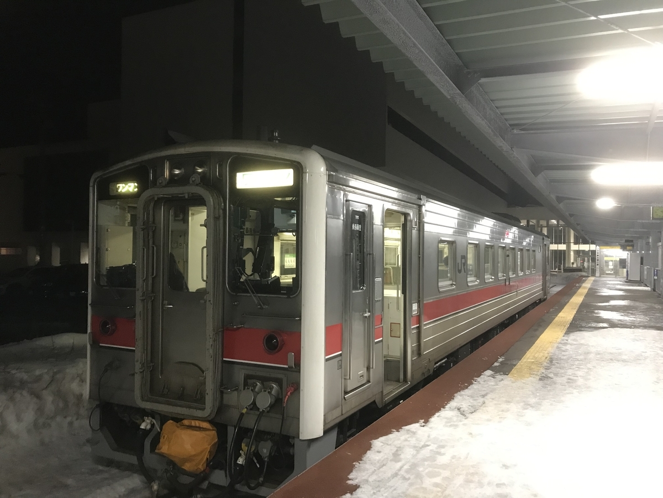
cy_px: 249
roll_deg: -0.4
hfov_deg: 63.4
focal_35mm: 28
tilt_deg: +0.8
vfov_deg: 49.7
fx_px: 536
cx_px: 332
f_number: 1.8
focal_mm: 3.99
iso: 100
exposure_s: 1/14
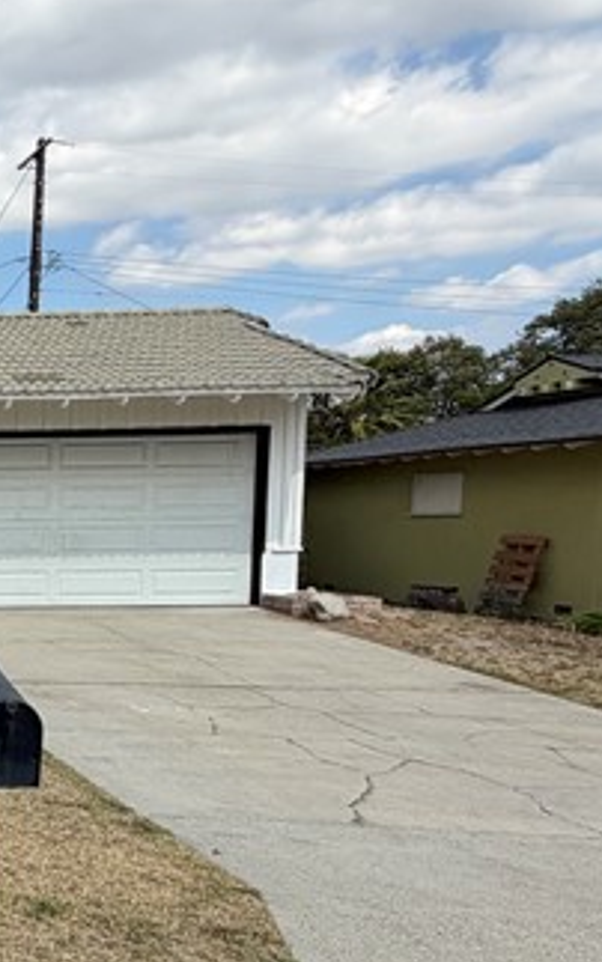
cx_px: -399
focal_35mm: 47
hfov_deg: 21.1
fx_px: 1233
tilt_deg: -5.7
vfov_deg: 42.0
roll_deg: +1.0
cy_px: 649
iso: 20
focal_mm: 2.22
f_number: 2.2
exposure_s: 1/942
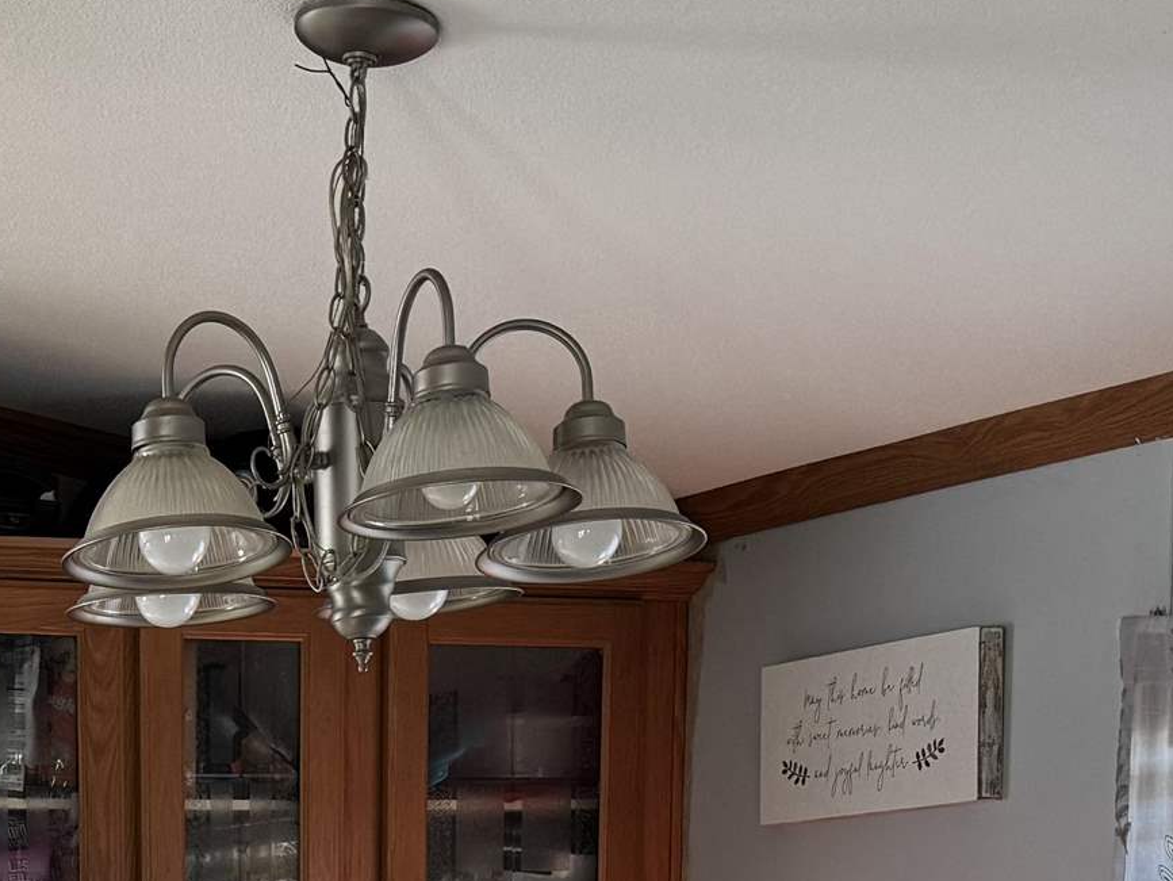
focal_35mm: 85
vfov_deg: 15.8
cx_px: -14
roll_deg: +0.5
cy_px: 1365
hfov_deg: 22.1
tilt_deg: -7.3
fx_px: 2882
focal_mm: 6.76
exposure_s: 1/60
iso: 160
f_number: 1.78
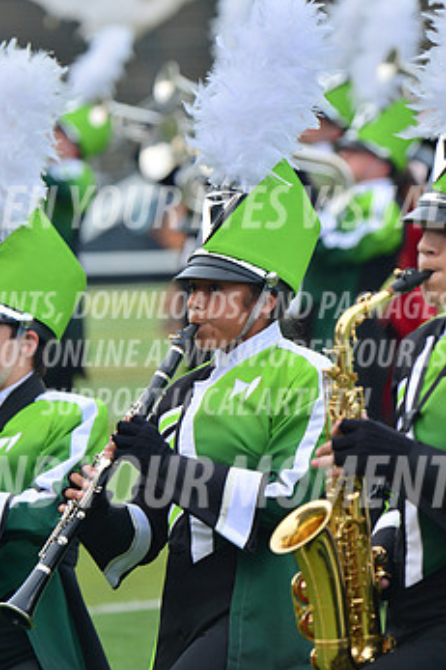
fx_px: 6027
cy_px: 349
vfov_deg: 6.4
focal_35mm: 324
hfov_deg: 4.2
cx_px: 206
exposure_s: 1/640
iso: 200
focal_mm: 250
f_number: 5.6
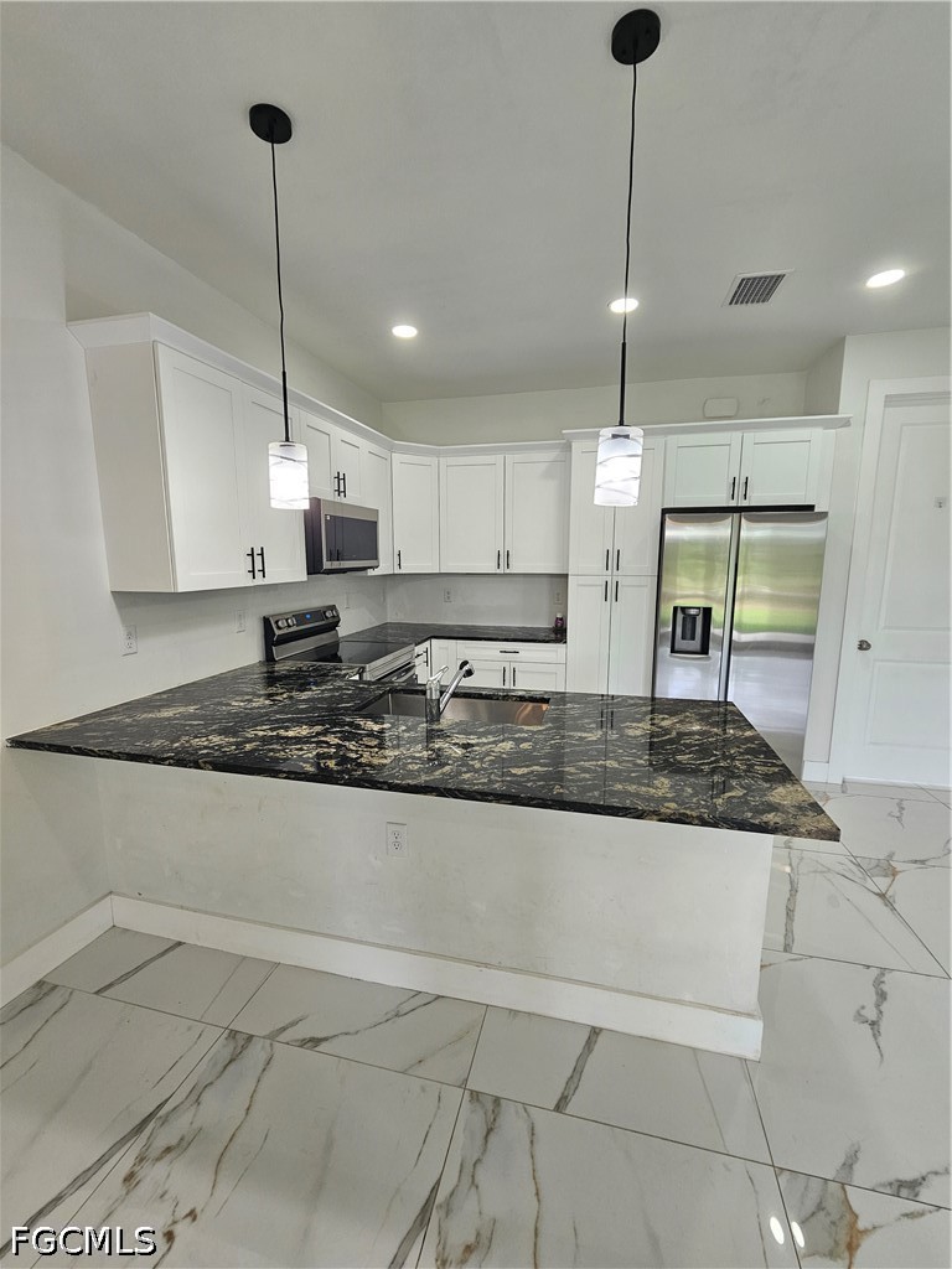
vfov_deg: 106.2
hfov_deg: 89.9
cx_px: 476
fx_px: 477
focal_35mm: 13
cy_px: 634
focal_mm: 2.2
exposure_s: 1/60
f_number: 2.2
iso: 100
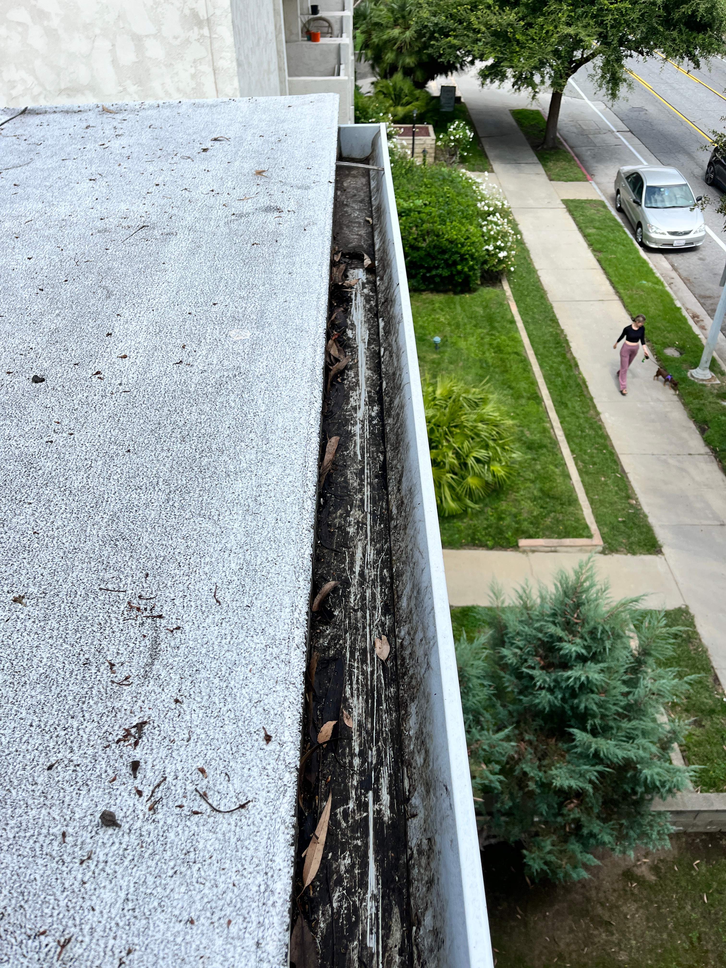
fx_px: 727
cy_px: 484
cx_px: 363
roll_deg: +0.1
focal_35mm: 26
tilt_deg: -39.2
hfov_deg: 53.1
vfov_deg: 67.3
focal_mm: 5.1
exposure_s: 1/1776
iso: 50
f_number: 1.6
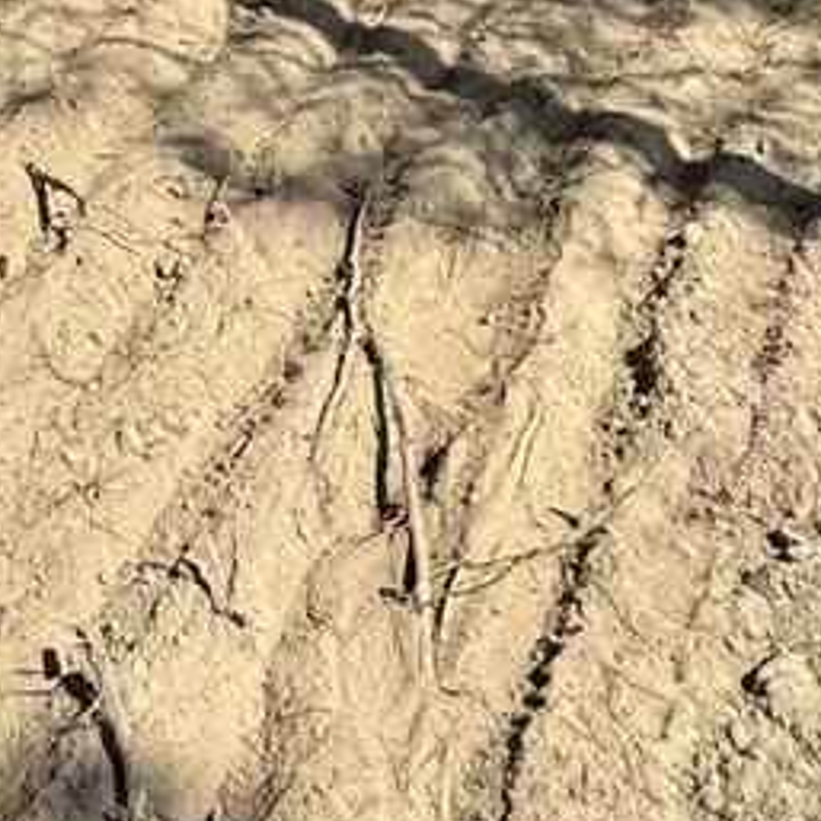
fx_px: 1986
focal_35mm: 74
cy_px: -617
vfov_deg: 18.7
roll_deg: +3.8
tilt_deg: -4.8
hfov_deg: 22.0
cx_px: -102
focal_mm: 2.22
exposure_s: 1/1063
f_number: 2.2
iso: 40
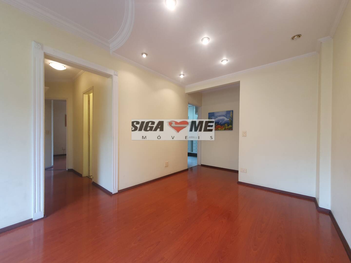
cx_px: 176
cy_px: 132
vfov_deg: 89.9
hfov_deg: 106.2
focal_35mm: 13
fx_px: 132
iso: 200
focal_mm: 1.8
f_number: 2.2
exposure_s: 1/60
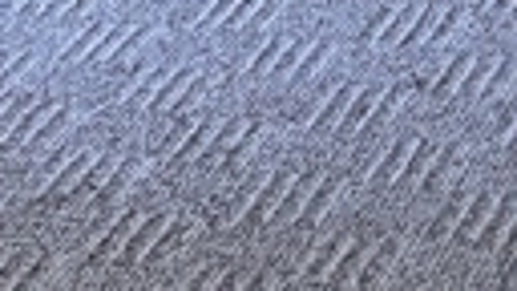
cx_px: 784
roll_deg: +0.1
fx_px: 3098
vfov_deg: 4.8
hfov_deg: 9.3
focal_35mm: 226
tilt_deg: -4.5
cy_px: -974
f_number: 1.6
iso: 160
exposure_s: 1/60
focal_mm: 5.96
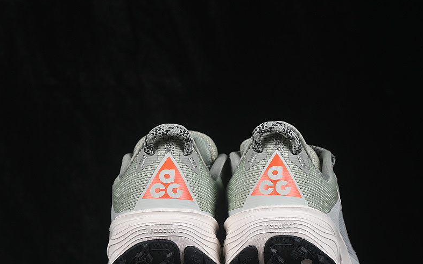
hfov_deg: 19.8
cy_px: 161
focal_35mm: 105
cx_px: 229
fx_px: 1210
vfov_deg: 12.5
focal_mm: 50
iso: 160
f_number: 8
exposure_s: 1/80
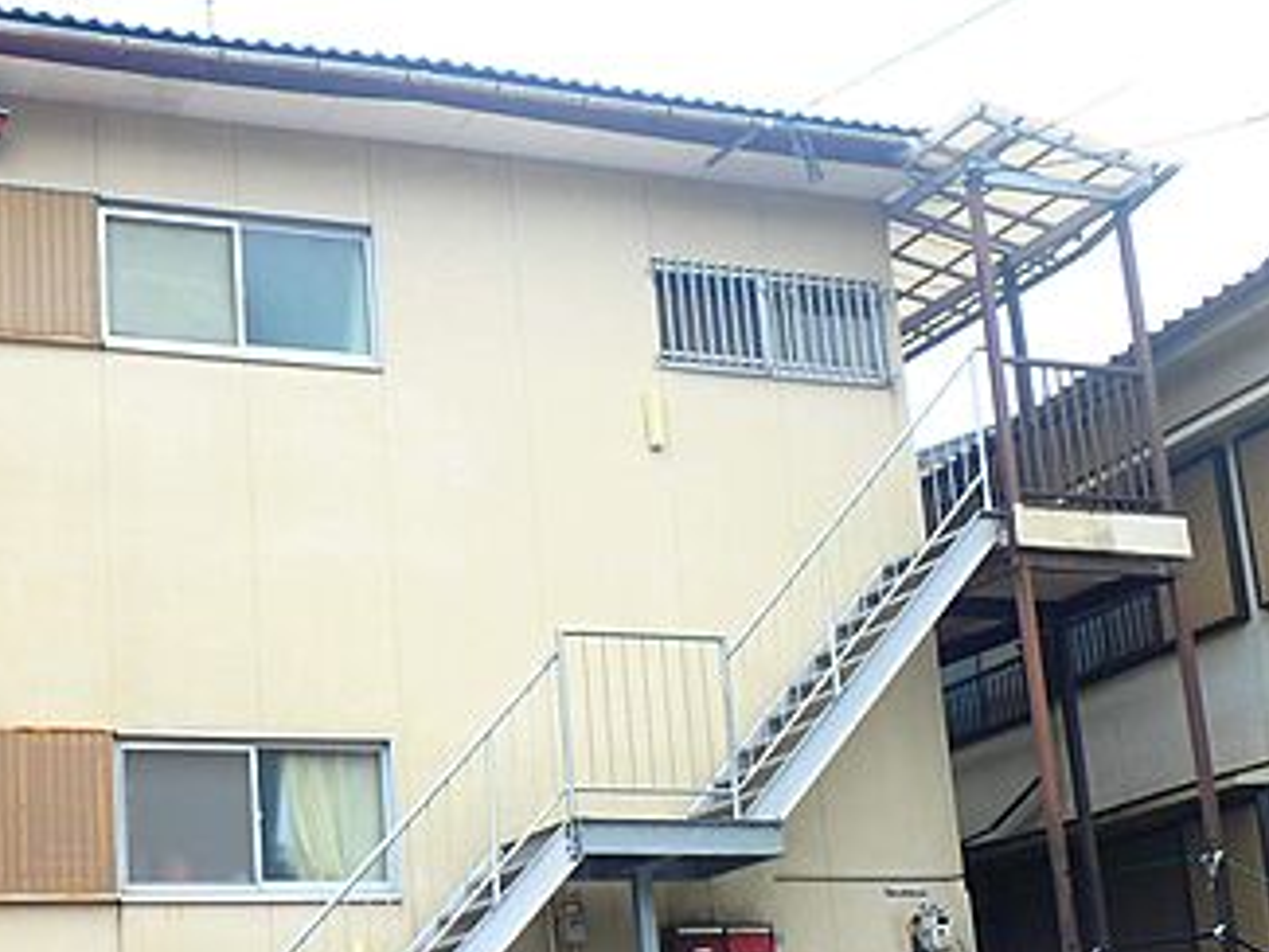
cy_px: 611
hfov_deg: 31.2
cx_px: 332
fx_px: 2237
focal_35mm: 61
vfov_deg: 24.0
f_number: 5.1
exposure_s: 1/125
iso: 125
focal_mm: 6.9
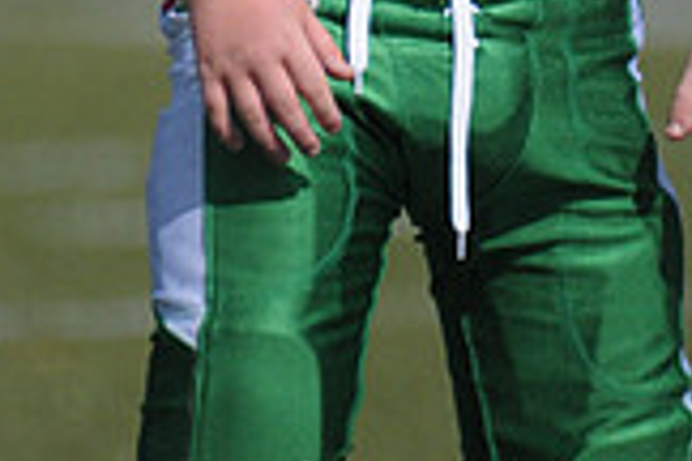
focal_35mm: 2145
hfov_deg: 1.0
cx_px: 325
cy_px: -288
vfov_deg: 0.6
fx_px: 41228
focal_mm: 400
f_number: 4
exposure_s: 1/8000
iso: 640
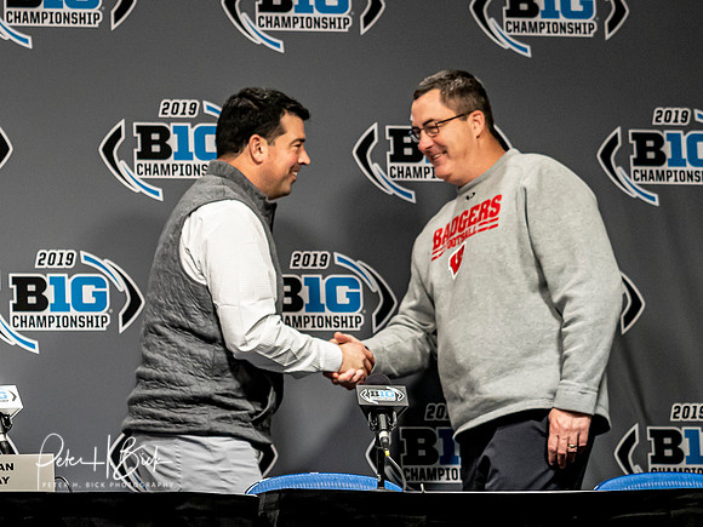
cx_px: 328
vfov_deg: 8.5
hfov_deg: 11.3
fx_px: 3559
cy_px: 237
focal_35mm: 175
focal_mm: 55
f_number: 2.8
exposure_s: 1/200
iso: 1600
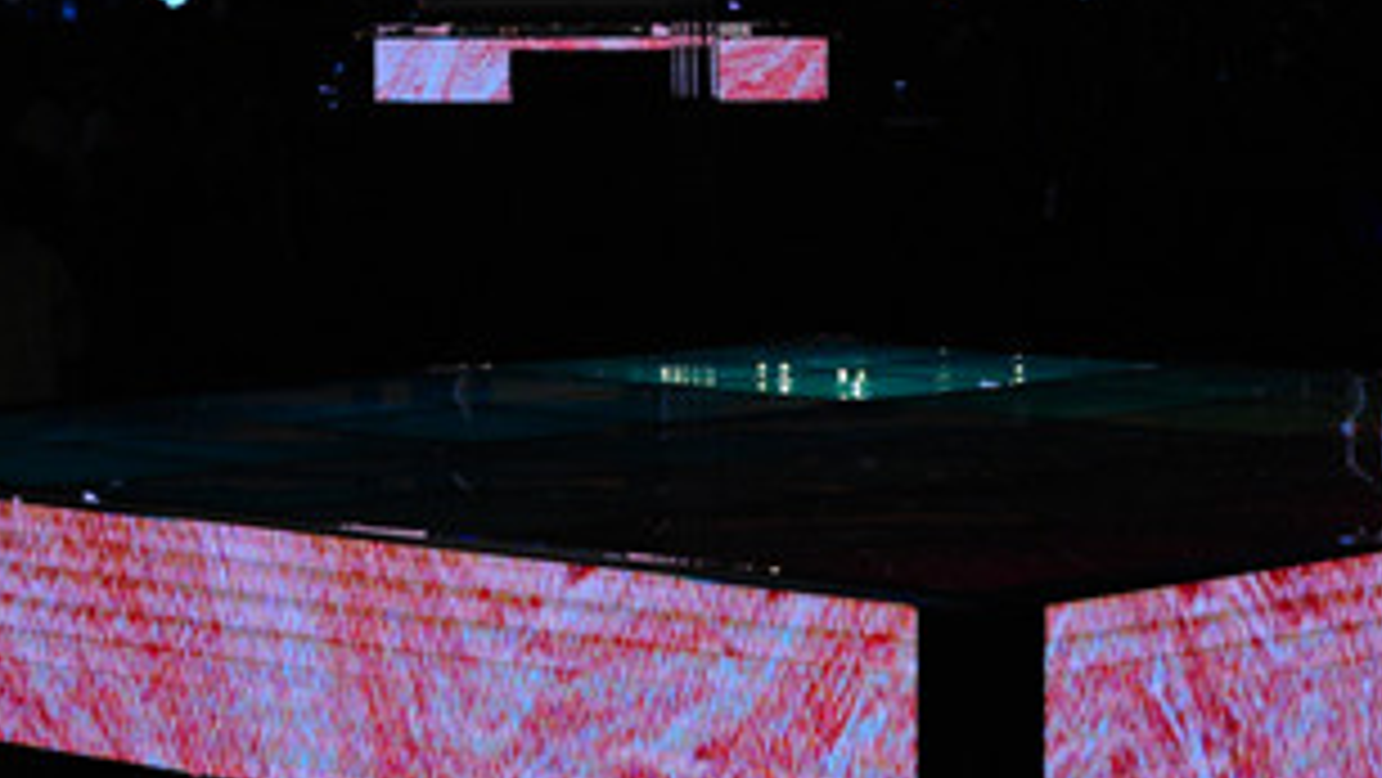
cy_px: -101
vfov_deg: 8.4
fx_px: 5243
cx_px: 549
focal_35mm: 143
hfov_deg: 15.0
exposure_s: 1/250
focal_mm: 70
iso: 4000
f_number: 5.6
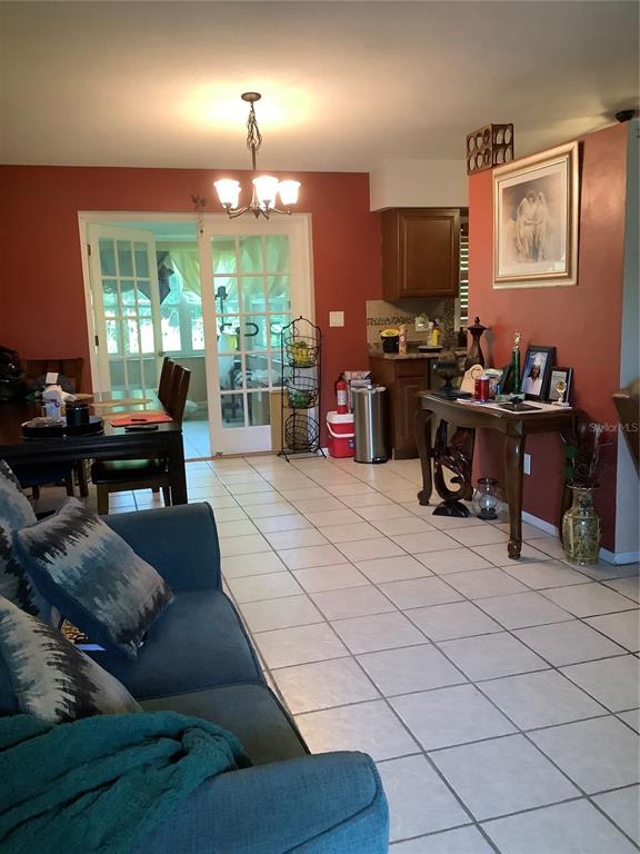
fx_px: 764
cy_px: 427
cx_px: 320
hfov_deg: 45.4
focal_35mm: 31
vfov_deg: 58.4
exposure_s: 1/60
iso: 320
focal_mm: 3.3
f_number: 2.4
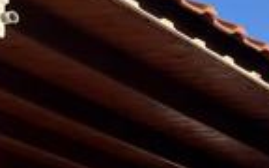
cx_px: 547
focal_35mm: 134
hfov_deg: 13.3
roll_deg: +2.4
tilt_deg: +0.5
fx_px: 982
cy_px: 300
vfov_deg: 9.3
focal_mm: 5.1
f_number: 1.6
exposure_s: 1/2024
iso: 50
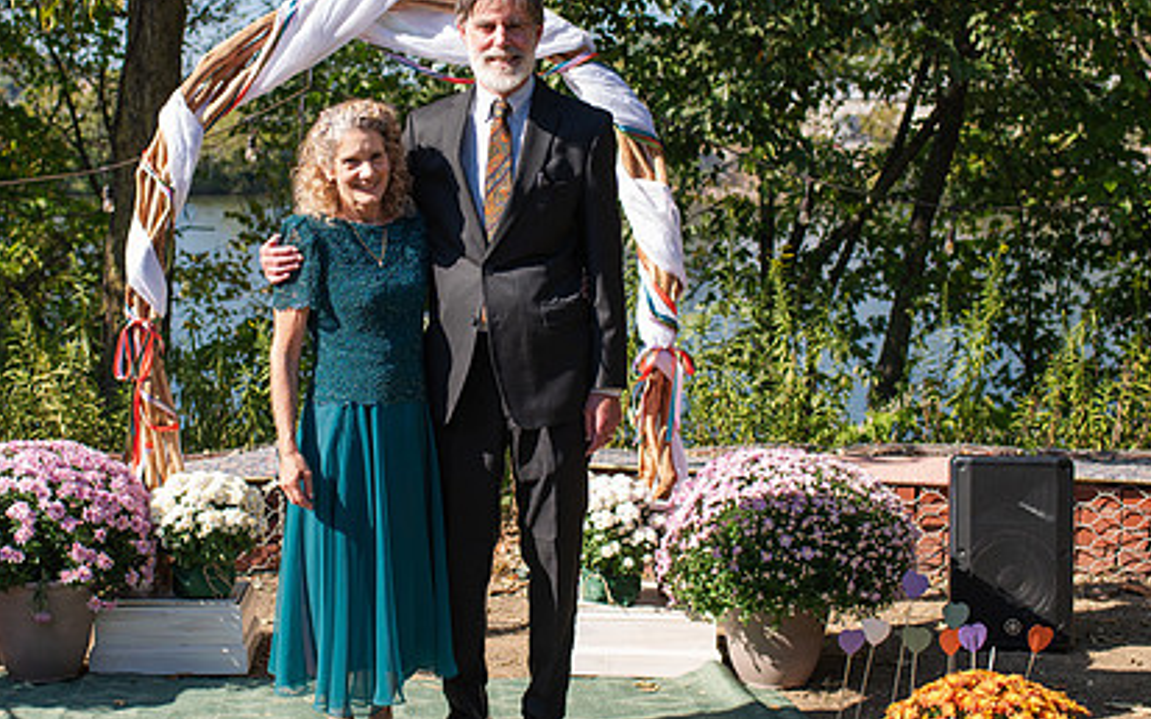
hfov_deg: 36.7
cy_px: 295
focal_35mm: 55
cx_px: 446
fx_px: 1725
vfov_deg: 23.5
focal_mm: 35
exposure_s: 1/2000
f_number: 3.2
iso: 250
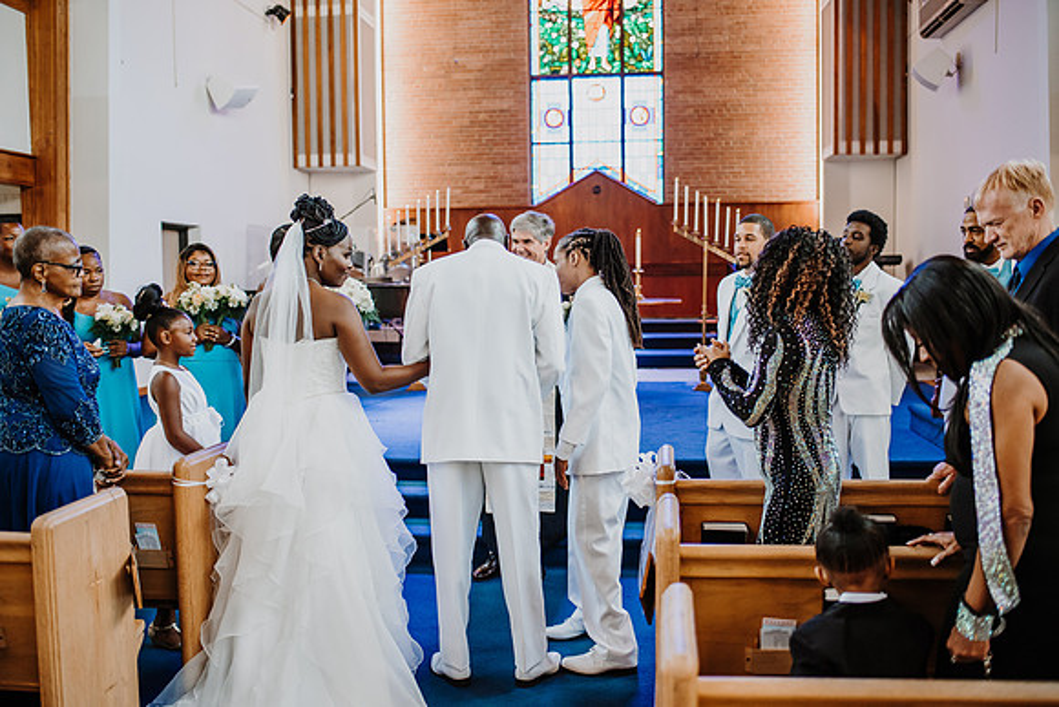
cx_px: 530
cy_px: 354
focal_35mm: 35
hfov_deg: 54.4
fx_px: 1030
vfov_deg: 37.9
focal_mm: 35
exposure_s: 1/640
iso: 1800
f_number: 2.2
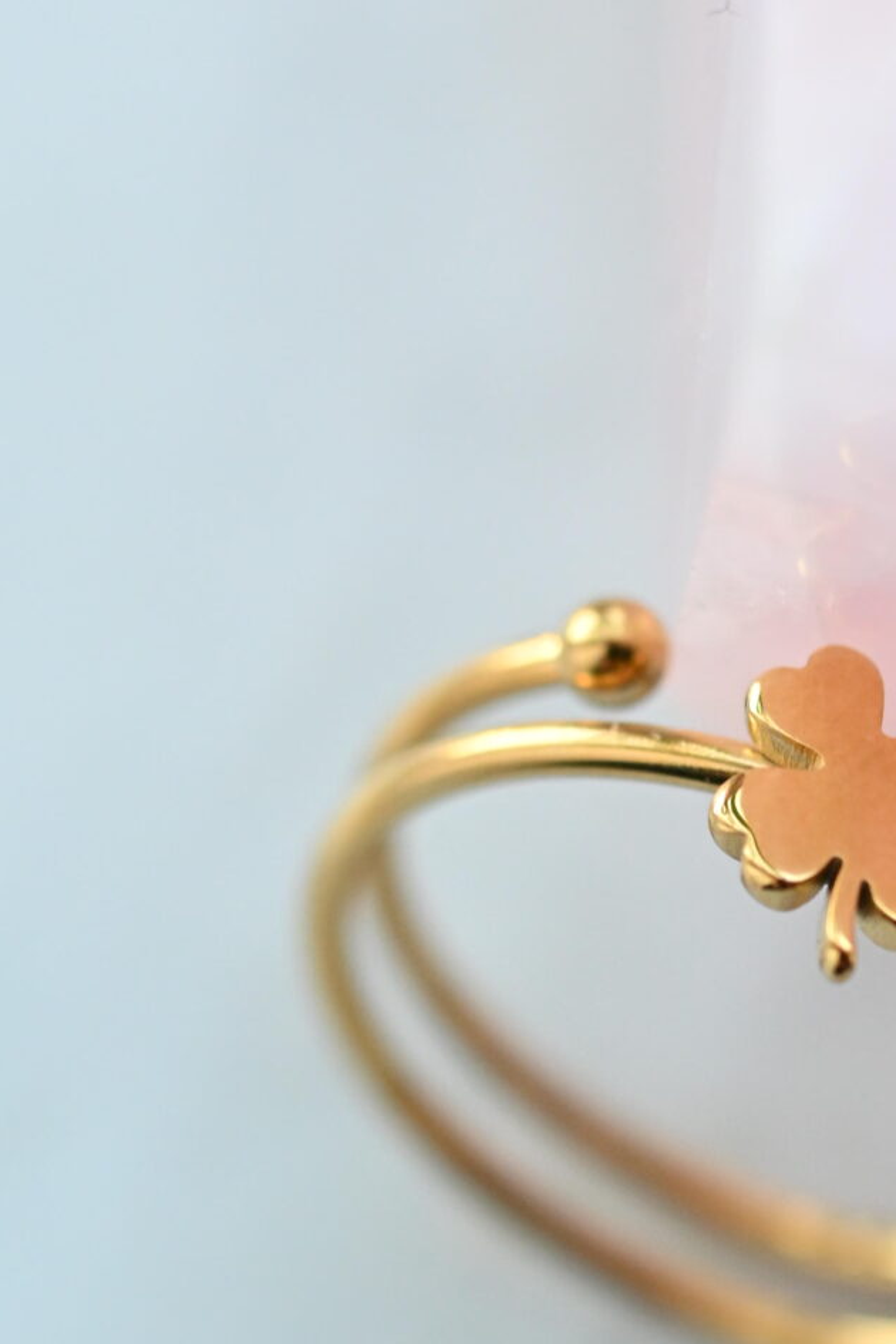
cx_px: 847
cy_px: 775
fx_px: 5310
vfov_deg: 14.4
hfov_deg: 9.6
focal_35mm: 142
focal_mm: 35
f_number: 3.5
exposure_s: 1/125
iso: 800
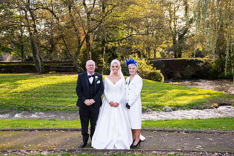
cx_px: 117
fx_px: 260
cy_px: 78
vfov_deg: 33.4
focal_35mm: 40
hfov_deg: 48.4
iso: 500
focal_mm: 40
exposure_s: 1/160
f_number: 6.3
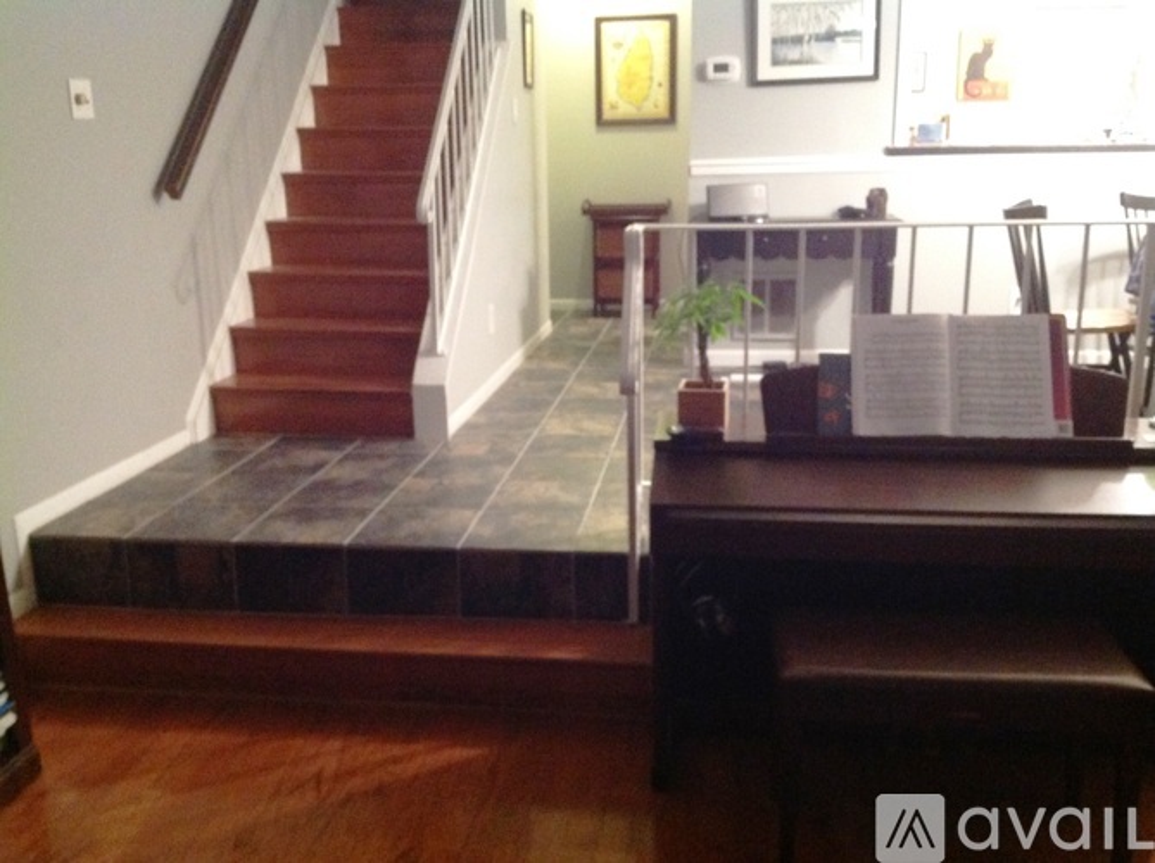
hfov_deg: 52.7
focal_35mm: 35
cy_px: 432
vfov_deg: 40.6
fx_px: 1166
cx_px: 578
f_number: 2.4
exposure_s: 1/15
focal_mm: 4.28
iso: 640
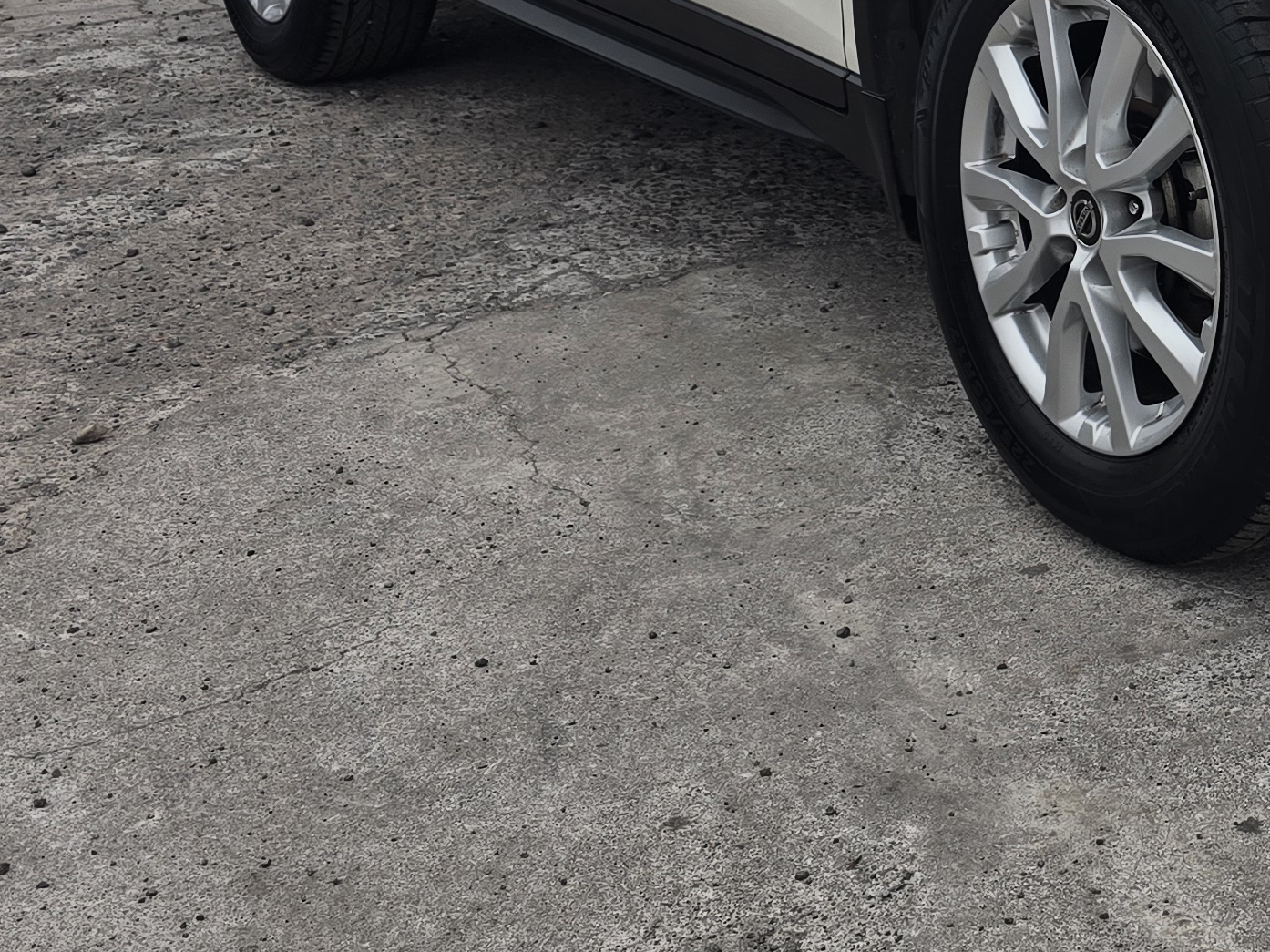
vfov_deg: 21.2
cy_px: -86
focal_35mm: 66
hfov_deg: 26.7
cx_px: 1448
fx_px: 2421
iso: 12
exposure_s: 1/75.7
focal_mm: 6.3
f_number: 1.7
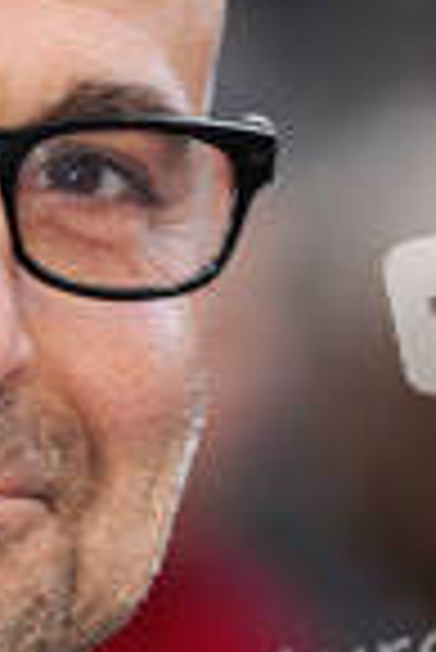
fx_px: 14969
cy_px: 513
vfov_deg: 2.5
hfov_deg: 1.7
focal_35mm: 826
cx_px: -151
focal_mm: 200
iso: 320
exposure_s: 1/200
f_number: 4.5
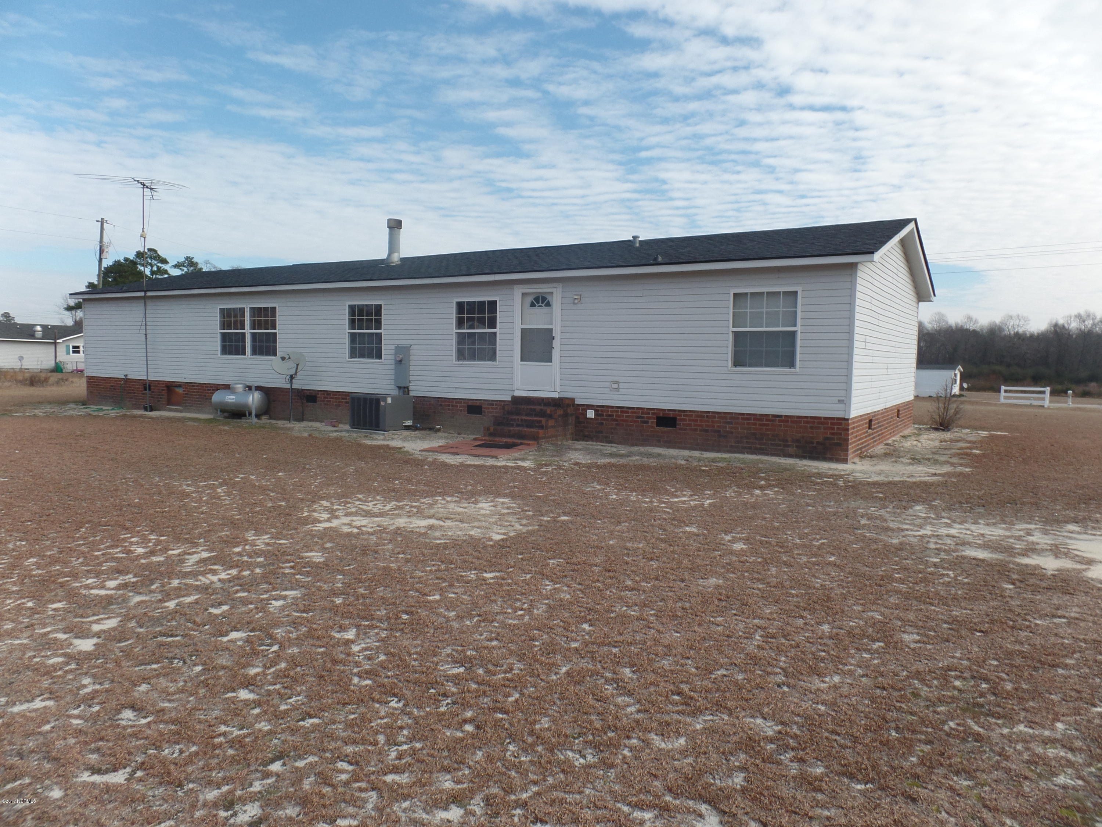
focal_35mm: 23
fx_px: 732
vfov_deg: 58.9
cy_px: 414
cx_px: 551
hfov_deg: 73.9
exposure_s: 1/750
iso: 80
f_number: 3.5
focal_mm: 4.1
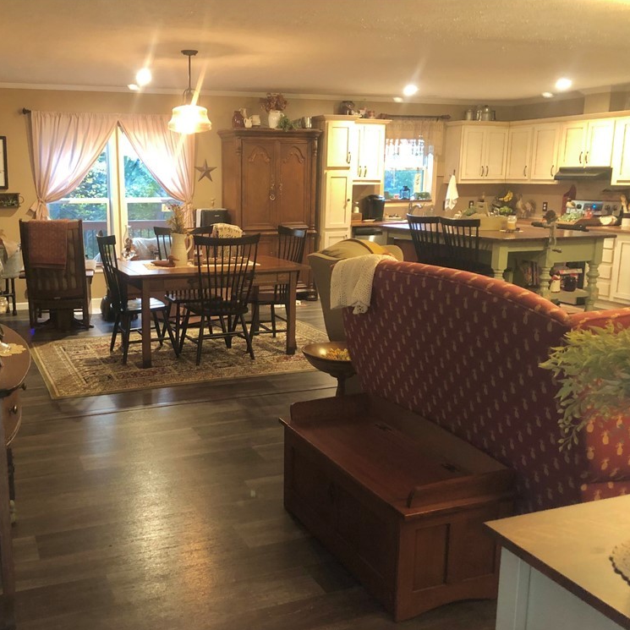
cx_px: 225
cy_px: 321
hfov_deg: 47.9
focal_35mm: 34
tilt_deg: -9.9
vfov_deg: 48.4
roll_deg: +0.8
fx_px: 700
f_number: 1.8
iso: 100
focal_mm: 3.99
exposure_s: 1/4
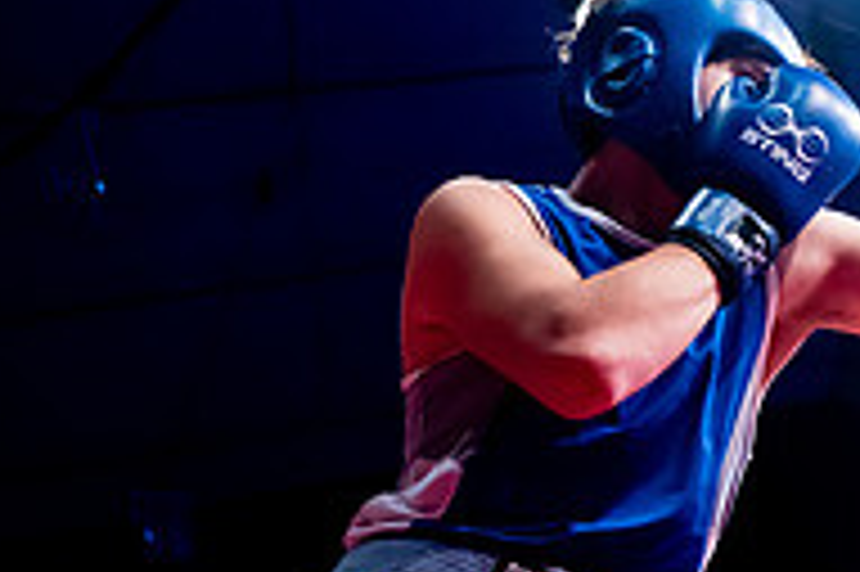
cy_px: 281
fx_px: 2029
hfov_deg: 21.3
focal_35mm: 85
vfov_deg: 16.0
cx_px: 1162
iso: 3200
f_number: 2.8
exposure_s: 1/800
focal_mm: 28
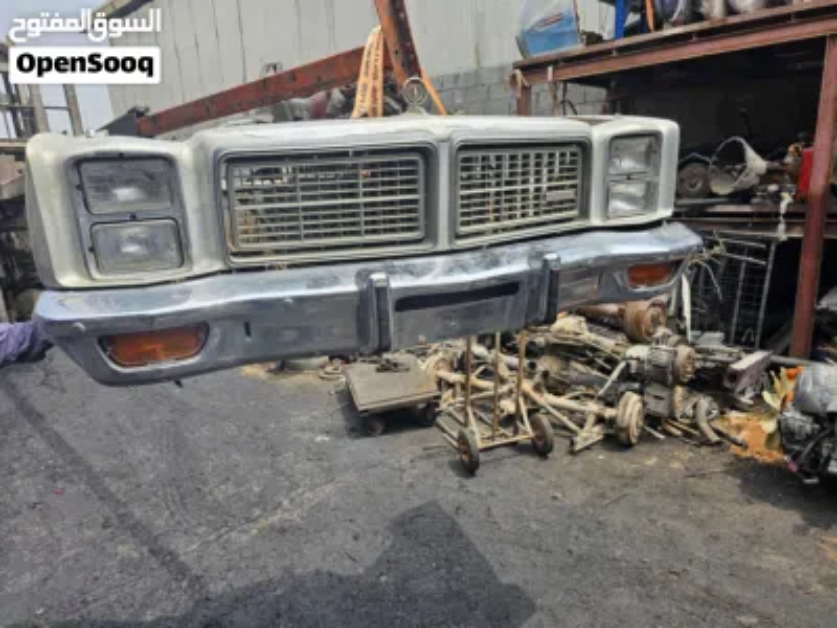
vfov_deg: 58.9
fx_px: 556
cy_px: 314
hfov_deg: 73.9
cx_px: 418
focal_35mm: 23
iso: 10
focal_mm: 6.3
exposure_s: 1/426
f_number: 1.7
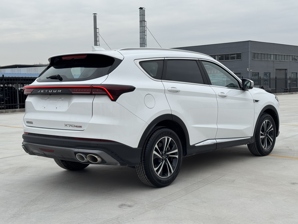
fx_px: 413
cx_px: 149
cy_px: 112
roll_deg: +1.3
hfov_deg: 39.7
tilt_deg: -3.6
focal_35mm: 48
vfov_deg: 30.3
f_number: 1.78
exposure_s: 1/926
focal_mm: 6.76
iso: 64
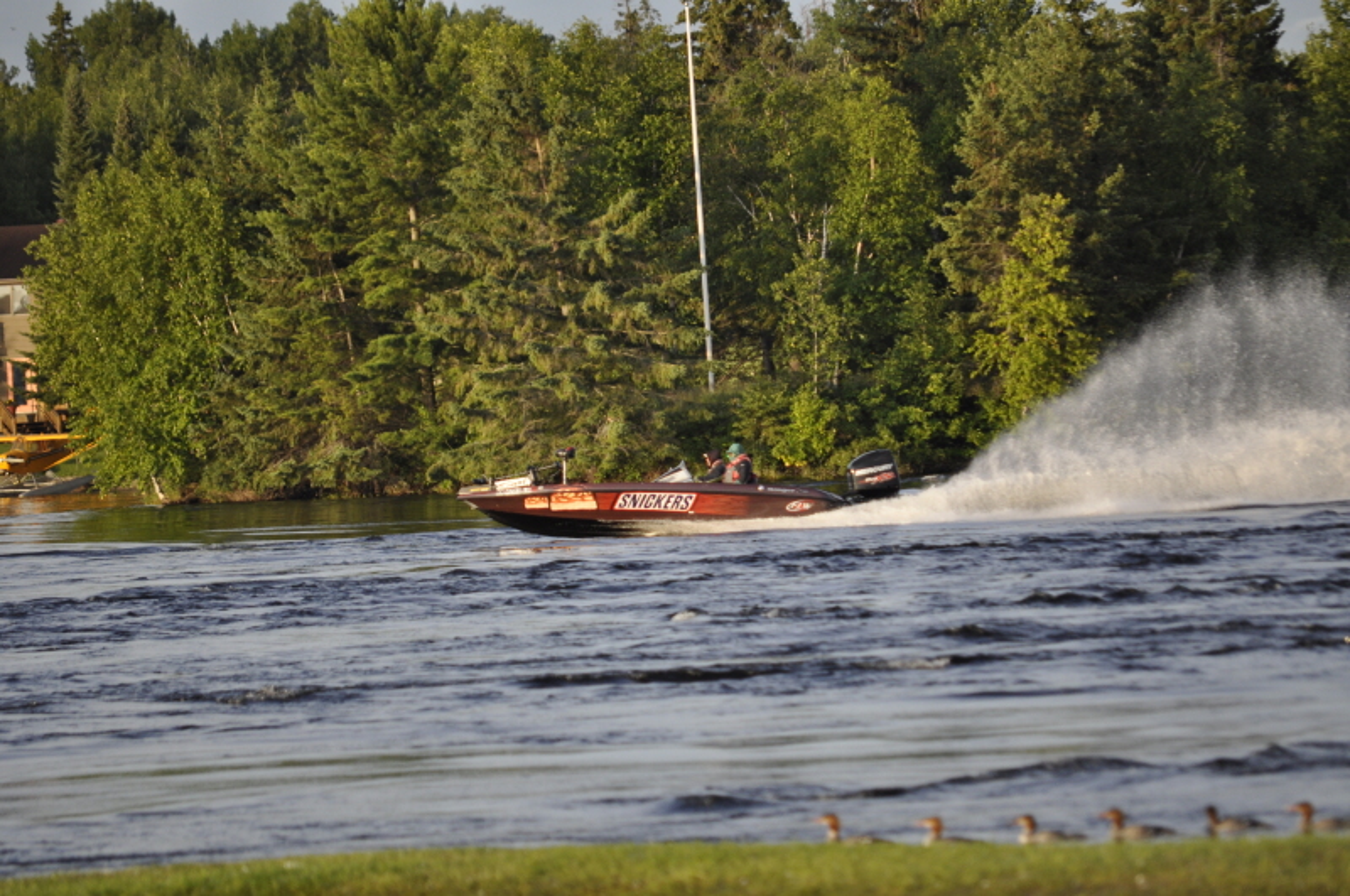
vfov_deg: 4.6
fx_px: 11234
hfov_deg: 6.9
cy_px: 448
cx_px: 675
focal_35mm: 300
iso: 640
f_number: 5.6
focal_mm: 200
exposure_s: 1/1000
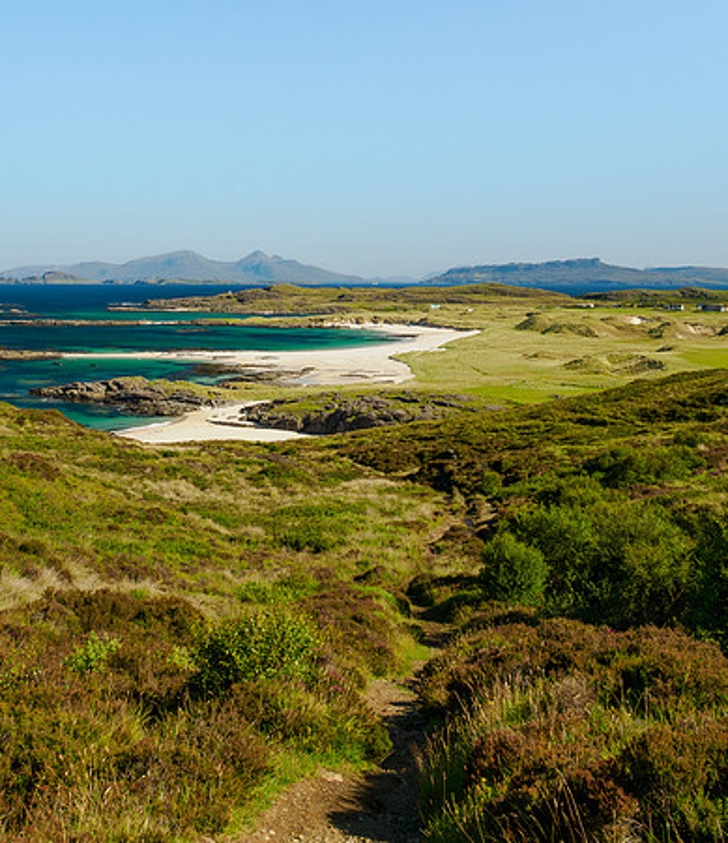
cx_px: 361
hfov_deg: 38.6
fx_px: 1040
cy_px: 282
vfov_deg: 43.5
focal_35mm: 40
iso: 400
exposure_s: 1/800
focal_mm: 12
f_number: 7.1
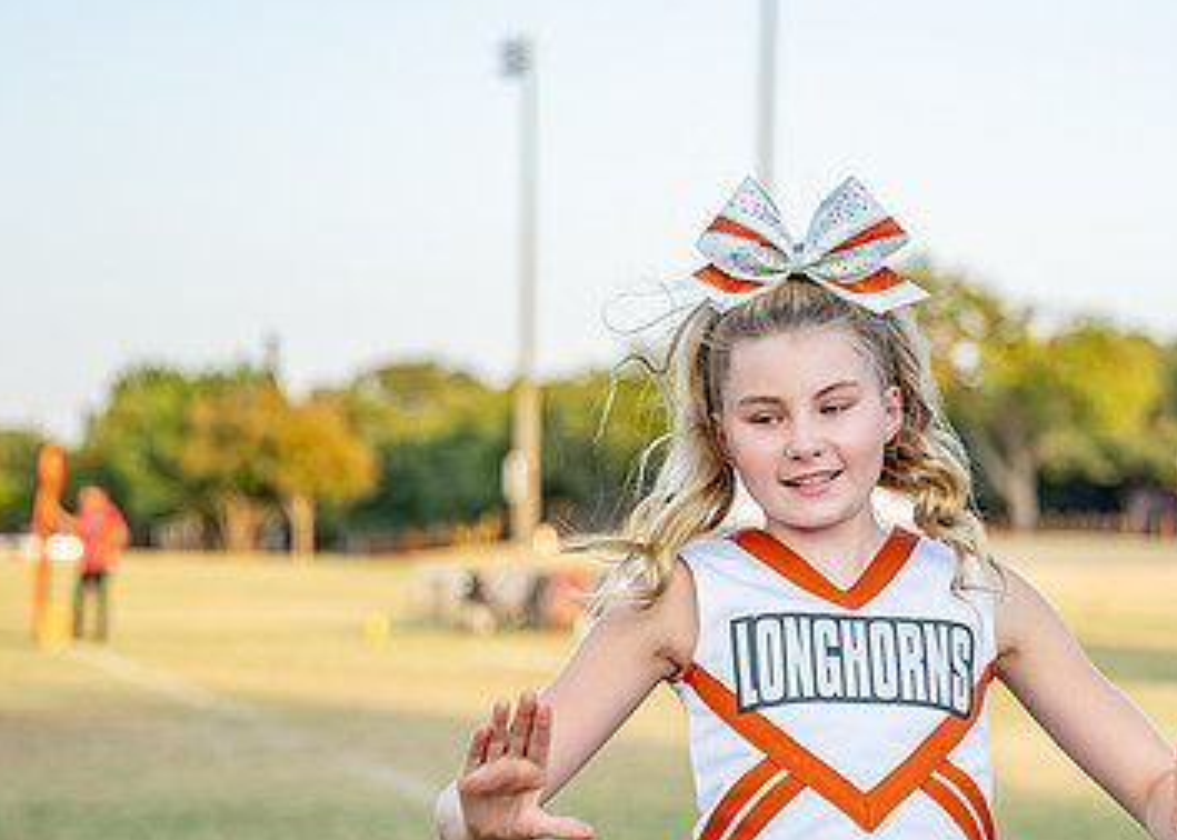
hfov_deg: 14.0
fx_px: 4779
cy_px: 569
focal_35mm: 143
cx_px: 912
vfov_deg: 10.0
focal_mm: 70
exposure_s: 1/800
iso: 200
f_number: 2.8
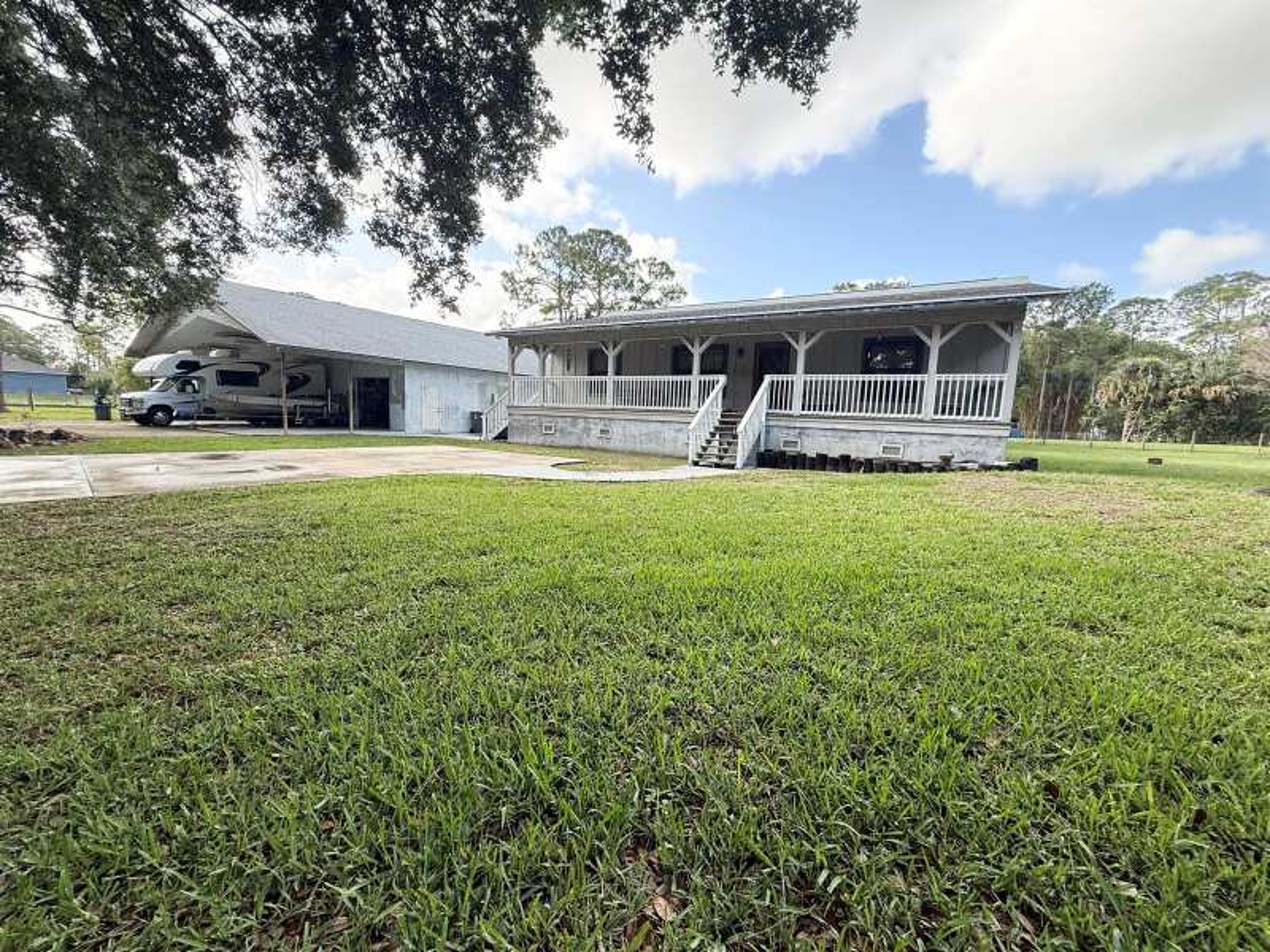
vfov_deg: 85.7
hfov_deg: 102.1
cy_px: 476
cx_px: 635
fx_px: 514
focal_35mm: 14
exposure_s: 1/411
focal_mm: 2.22
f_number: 2.2
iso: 64
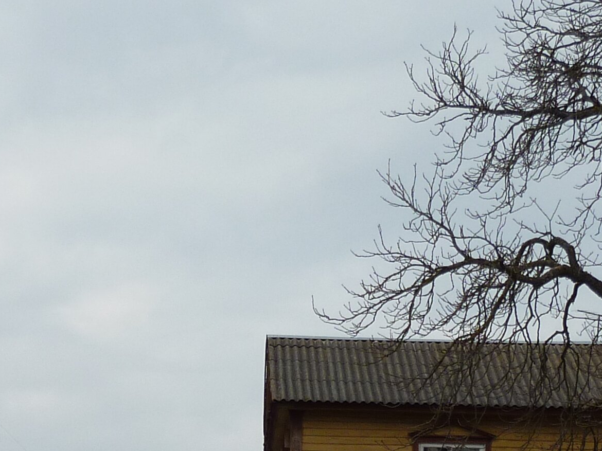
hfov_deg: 10.7
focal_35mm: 184
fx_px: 3199
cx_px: -8
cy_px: 448
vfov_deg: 8.0
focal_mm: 9.7
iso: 80
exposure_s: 1/500
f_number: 4.5
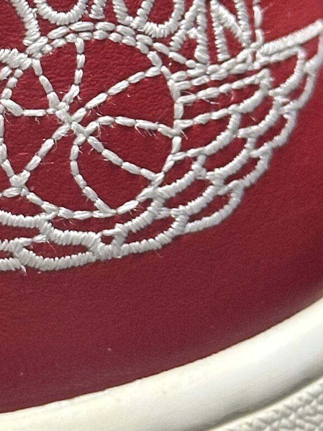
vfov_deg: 12.5
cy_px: 175
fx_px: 1967
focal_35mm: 158
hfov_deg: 9.3
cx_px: 28
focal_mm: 6.86
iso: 320
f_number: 1.78
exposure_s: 1/33
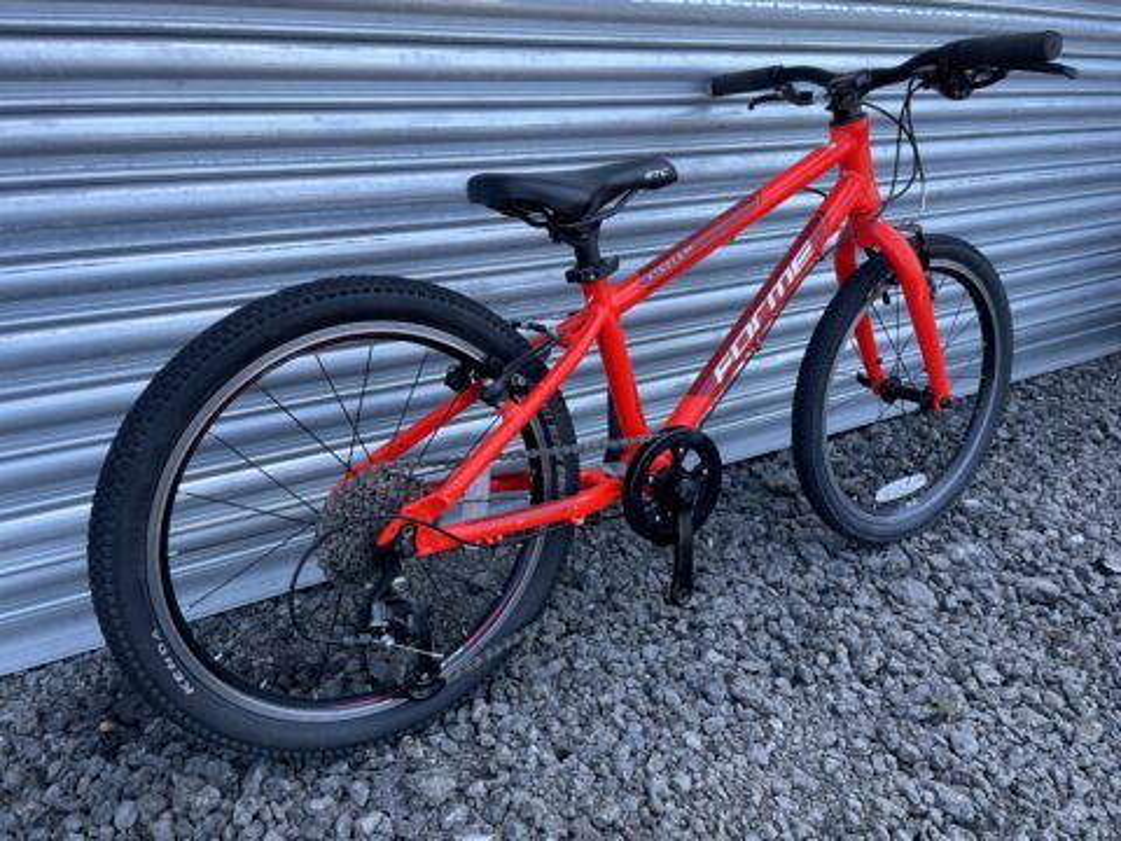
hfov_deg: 67.3
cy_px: 420
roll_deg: -0.1
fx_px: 842
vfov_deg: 53.1
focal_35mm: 26
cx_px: 560
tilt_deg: -22.9
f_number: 1.6
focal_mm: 4.2
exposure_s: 1/369
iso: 32
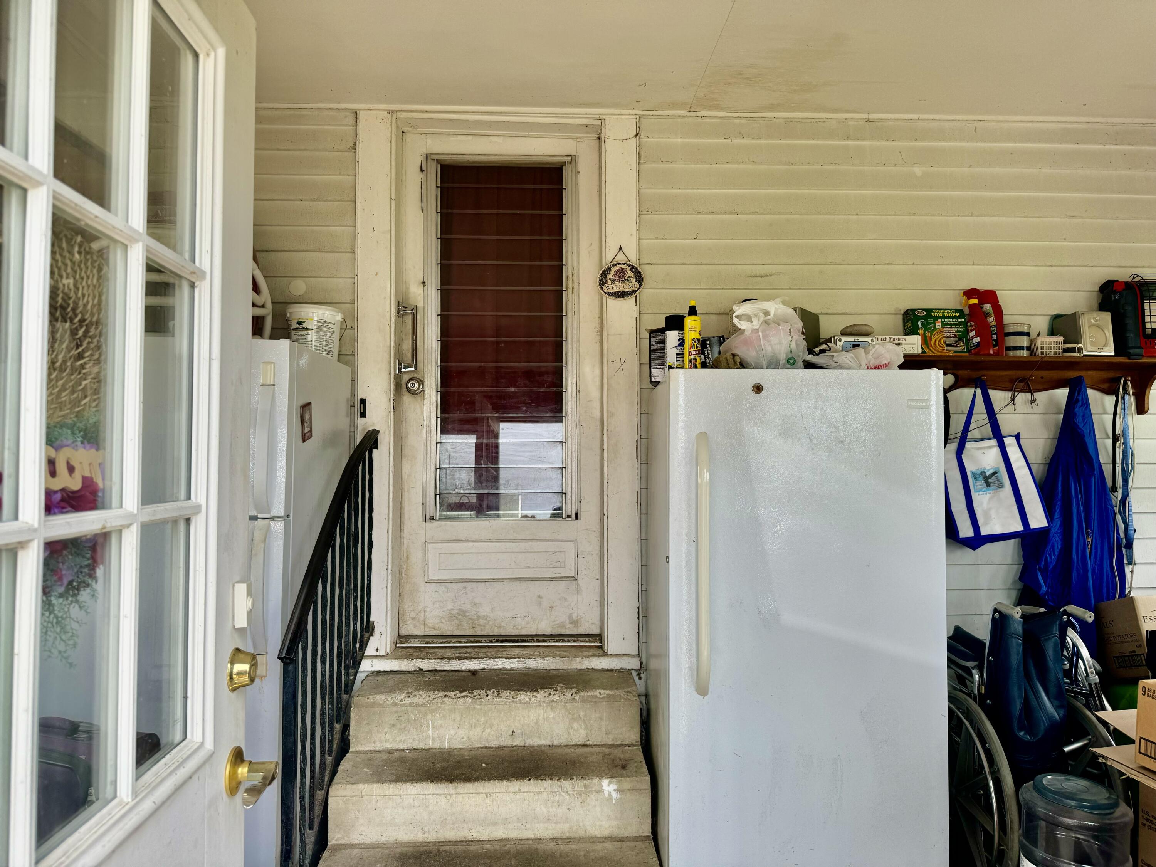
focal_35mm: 24
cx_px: 578
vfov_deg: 56.8
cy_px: 434
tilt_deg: +2.5
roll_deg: -0.2
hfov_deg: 71.6
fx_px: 801
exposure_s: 1/518
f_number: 1.78
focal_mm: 6.76
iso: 80
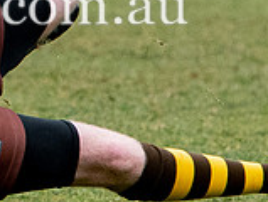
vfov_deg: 0.6
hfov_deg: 0.8
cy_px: -109
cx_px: -422
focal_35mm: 2428
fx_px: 18840
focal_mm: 185
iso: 900
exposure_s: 1/1250
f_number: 4
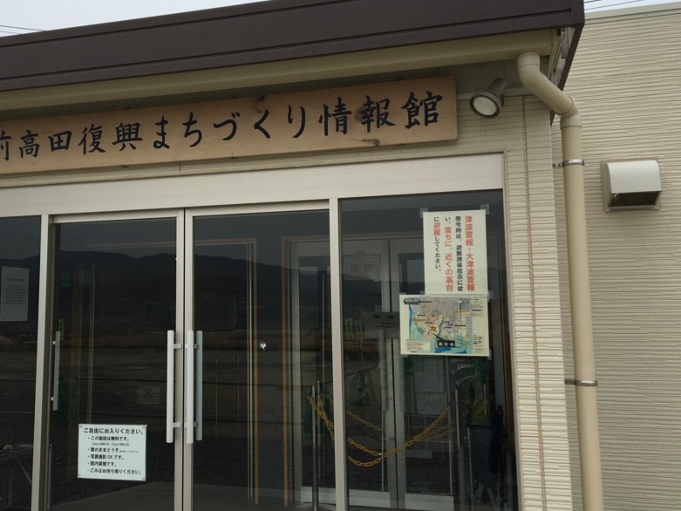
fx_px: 748
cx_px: 247
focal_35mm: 38
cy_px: 237
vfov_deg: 37.7
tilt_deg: +9.8
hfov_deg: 48.4
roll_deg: -1.8
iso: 25
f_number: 2.2
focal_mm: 4.15
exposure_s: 1/1748
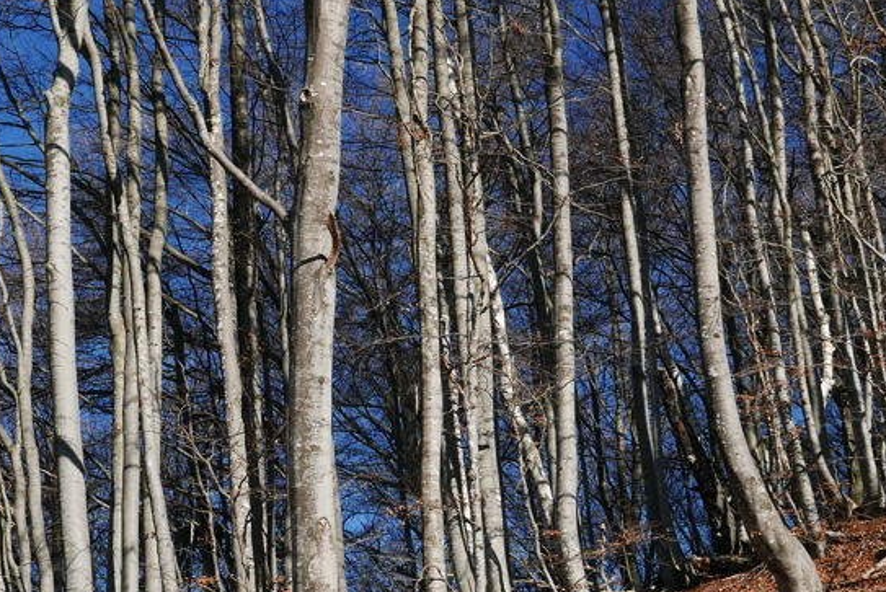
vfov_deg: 18.2
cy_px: 373
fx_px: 1847
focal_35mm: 75
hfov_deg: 26.9
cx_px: 381
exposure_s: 1/800
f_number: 5.6
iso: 200
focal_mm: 15.4
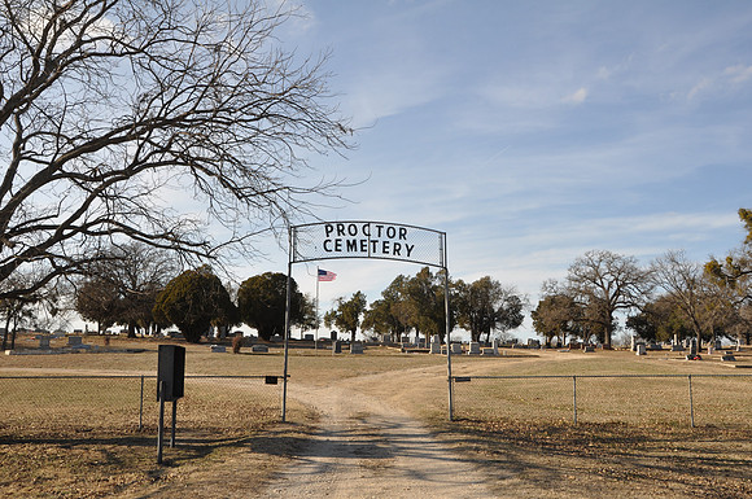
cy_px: 250
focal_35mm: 36
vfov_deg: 36.8
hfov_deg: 53.2
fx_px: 751
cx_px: 376
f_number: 11
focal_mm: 24
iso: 200
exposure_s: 1/125
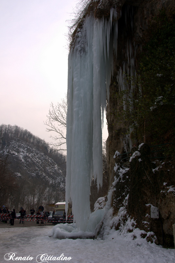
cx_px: 88
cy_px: 132
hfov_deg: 40.0
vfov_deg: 57.2
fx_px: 241
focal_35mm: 33
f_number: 7.1
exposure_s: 1/200
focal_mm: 22
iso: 200
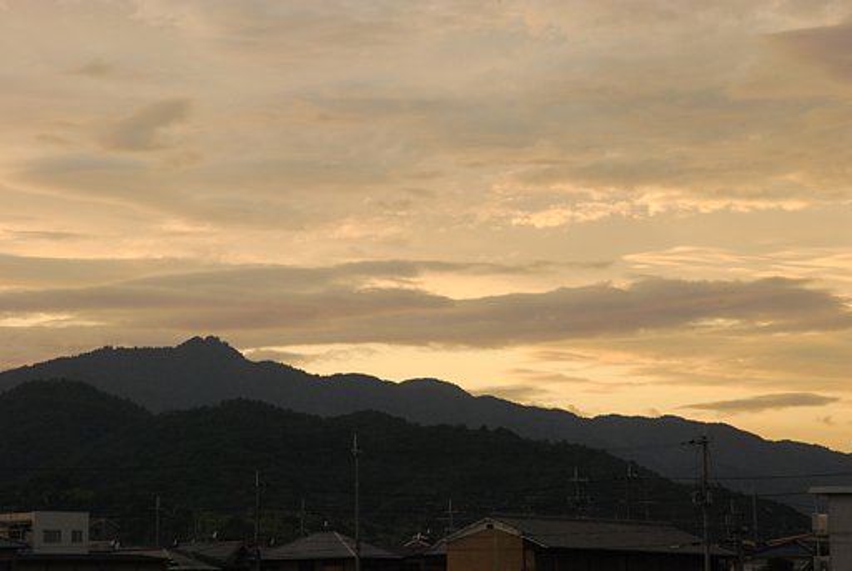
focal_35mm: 158
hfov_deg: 13.0
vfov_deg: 8.7
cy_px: 286
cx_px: 426
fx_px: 3733
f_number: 18
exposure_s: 1/50
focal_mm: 105
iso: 640
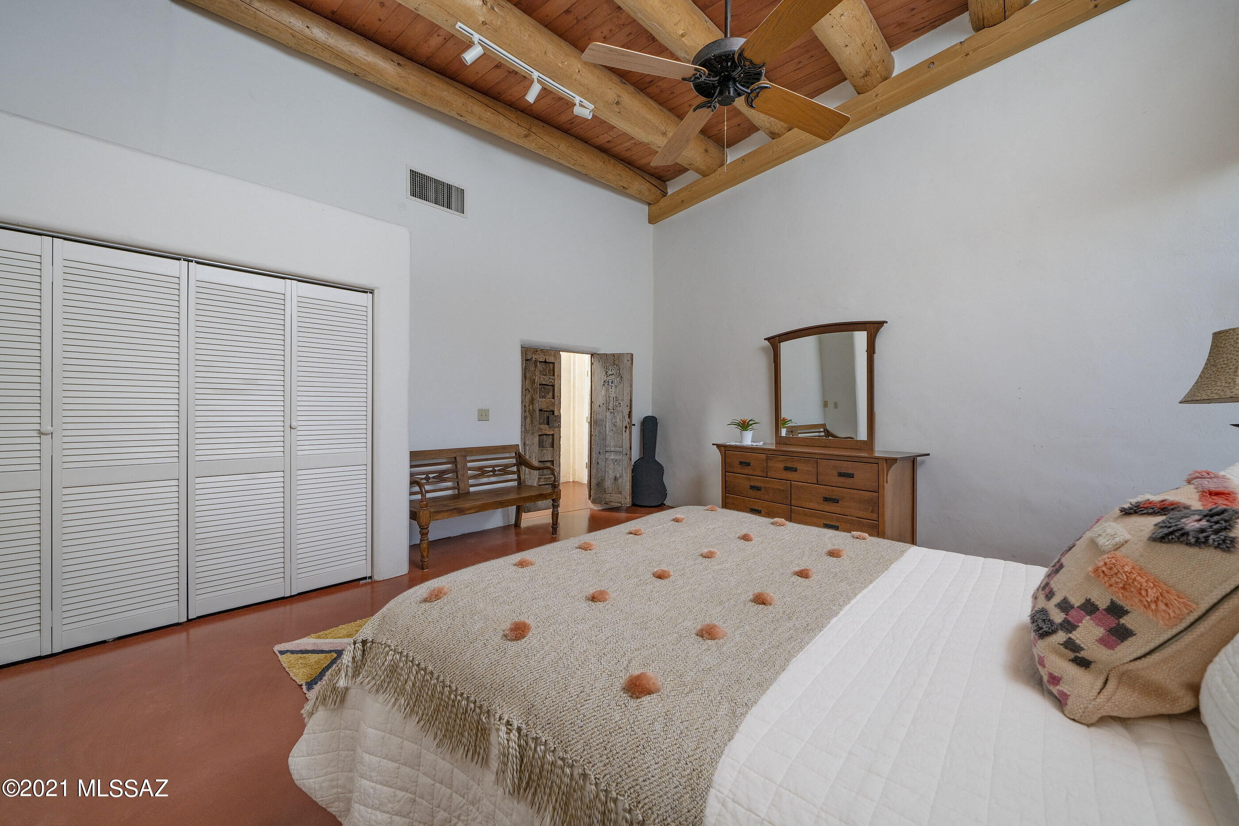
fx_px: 447
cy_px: 413
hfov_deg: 108.3
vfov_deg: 85.4
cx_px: 620
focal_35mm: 13
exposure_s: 1/100
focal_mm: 13
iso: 200
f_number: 7.1
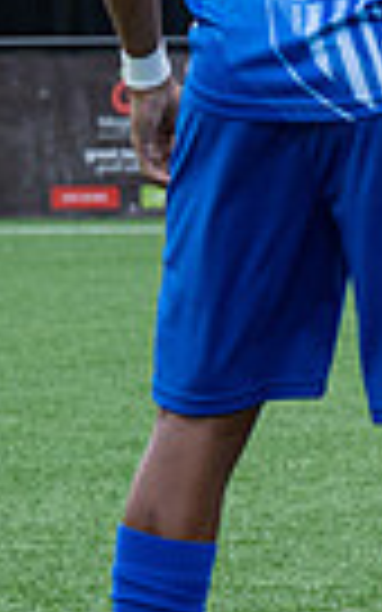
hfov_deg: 2.9
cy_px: 148
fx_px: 7179
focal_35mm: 431
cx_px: 1534
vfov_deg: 4.9
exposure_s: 1/250
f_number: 5
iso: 250
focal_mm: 74
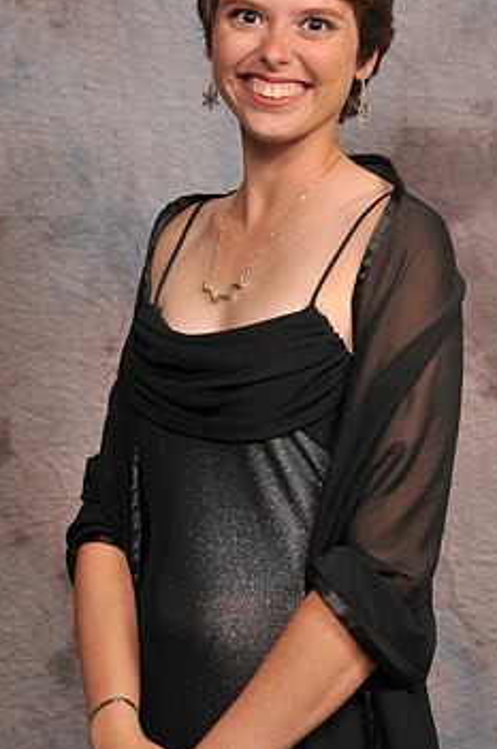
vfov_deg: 19.7
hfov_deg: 13.1
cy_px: 356
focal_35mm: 104
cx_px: 255
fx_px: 2160
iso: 200
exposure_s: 1/125
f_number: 5.6
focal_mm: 42
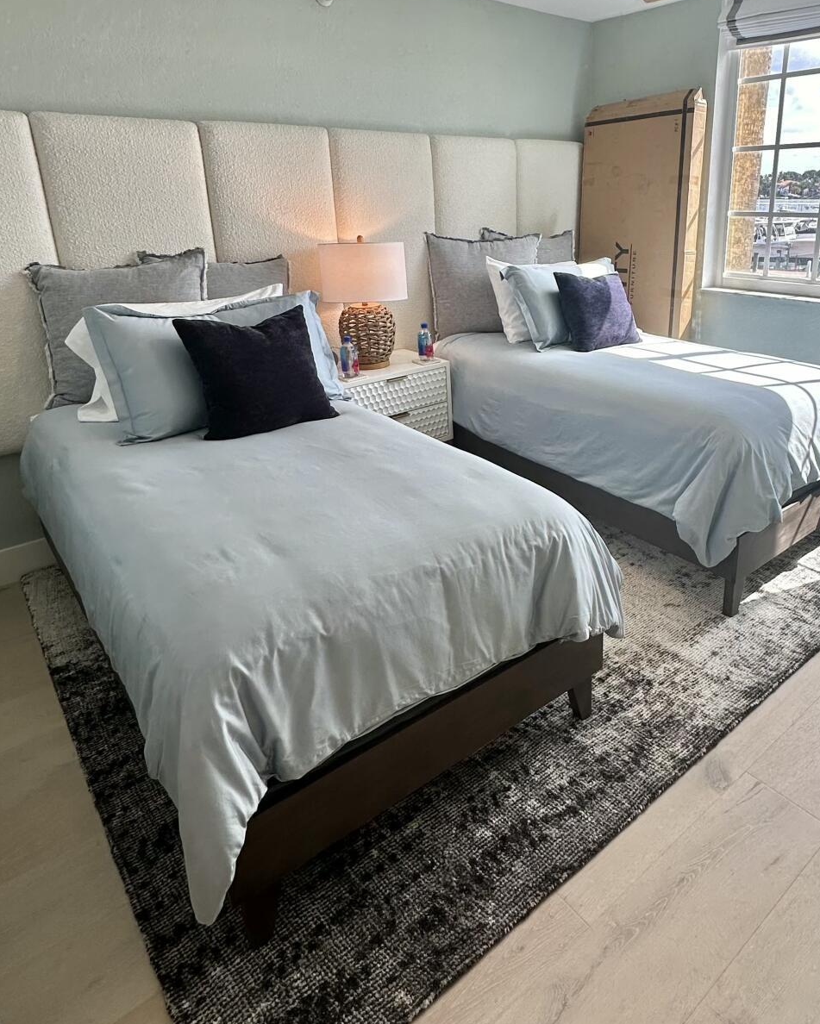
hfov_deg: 59.7
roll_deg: +1.2
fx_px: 697
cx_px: 535
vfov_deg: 72.0
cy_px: 421
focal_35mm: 23
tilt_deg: -18.0
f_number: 2.2
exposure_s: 1/160
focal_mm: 2.22
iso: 40
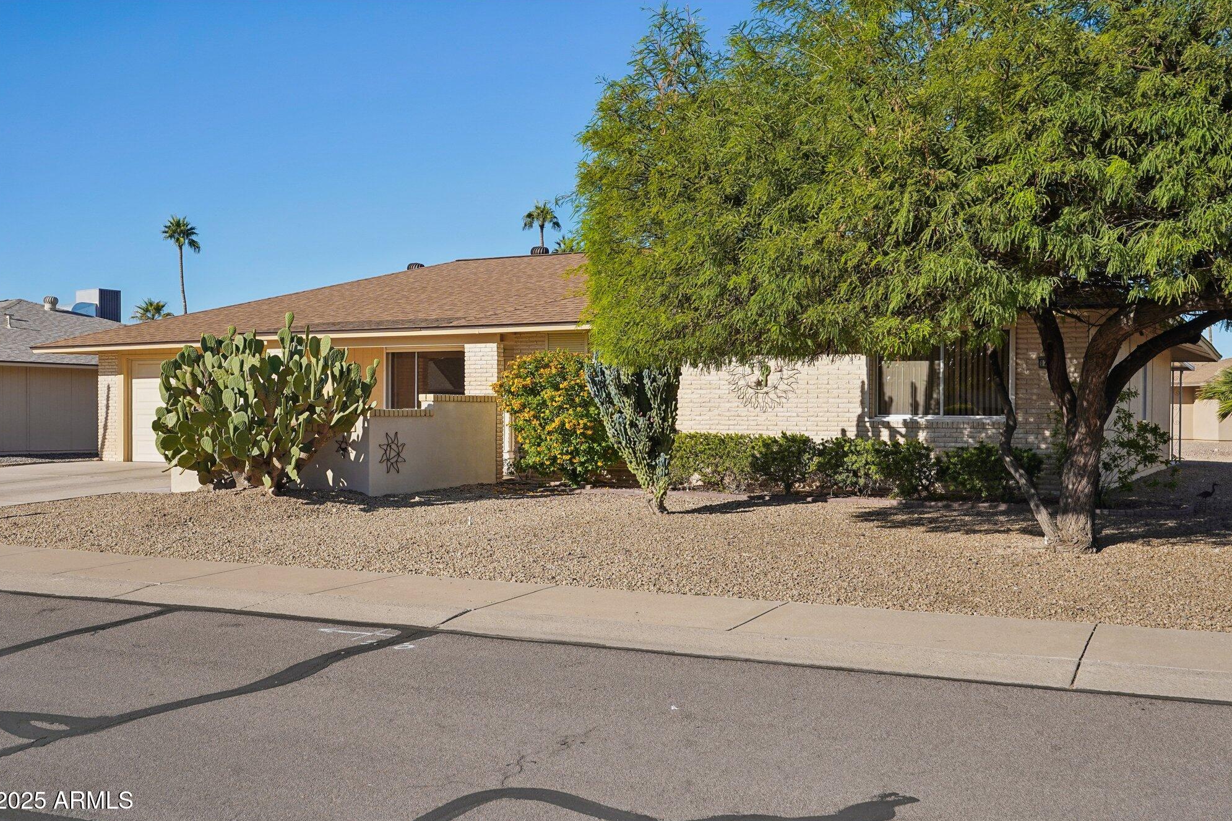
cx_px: 624
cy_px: 417
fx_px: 1232
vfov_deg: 36.9
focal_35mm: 36
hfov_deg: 53.1
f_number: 8
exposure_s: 1/1250
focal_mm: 35
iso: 400
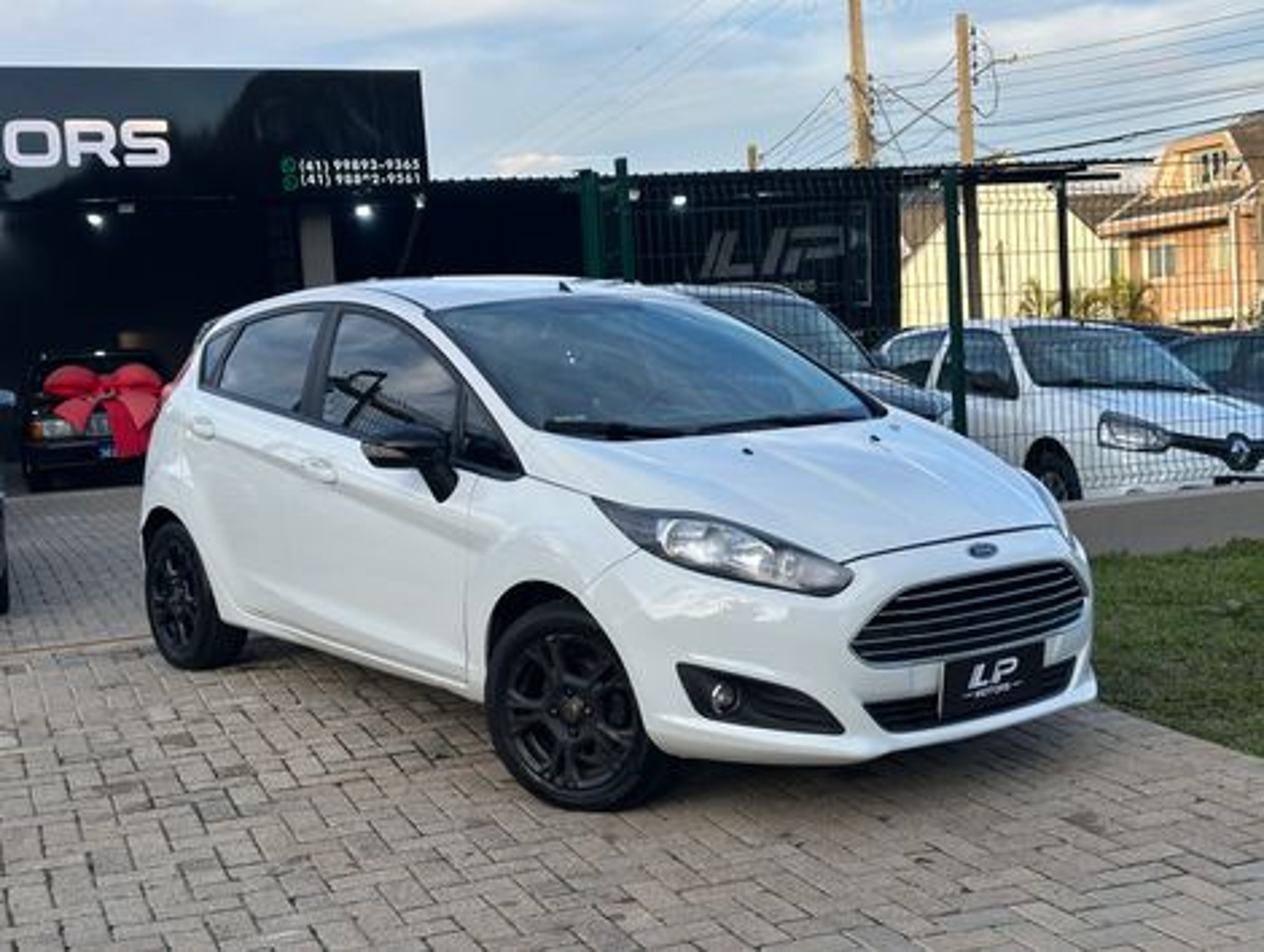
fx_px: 1755
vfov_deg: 30.3
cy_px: 476
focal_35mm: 48
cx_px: 632
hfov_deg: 39.6
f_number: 1.78
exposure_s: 1/971
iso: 64
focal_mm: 6.86
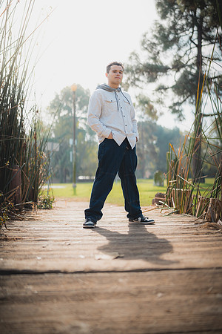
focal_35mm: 50
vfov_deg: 39.6
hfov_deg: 27.0
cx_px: 111
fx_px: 462
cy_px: 167
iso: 250
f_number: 1.4
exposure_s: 1/4000
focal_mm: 50
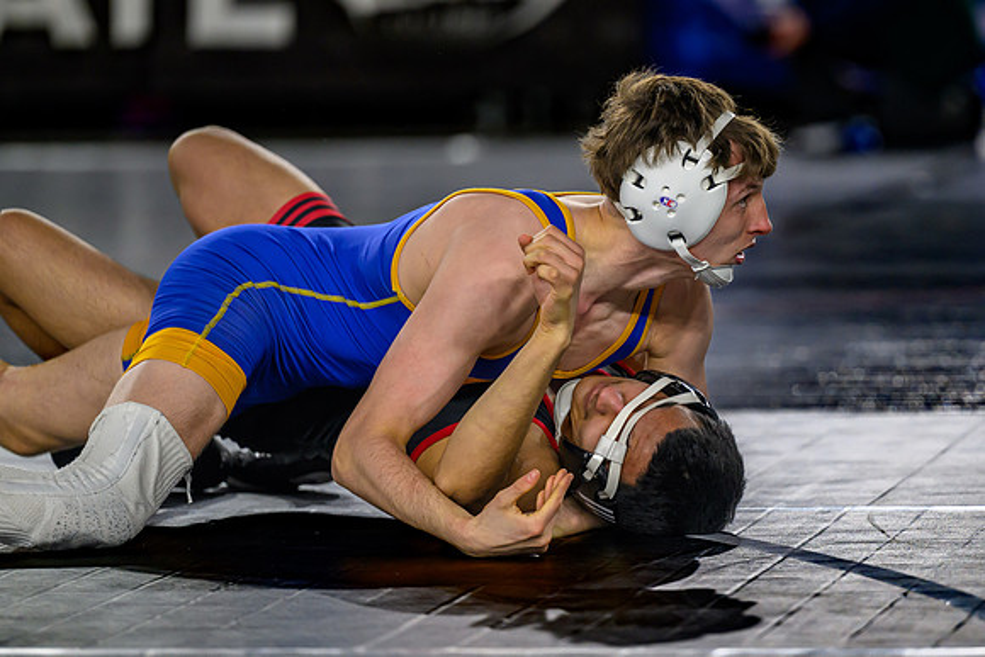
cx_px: 695
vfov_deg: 5.4
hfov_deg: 8.1
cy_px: 302
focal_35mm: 255
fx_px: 6976
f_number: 2.8
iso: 900
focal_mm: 180
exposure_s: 1/800
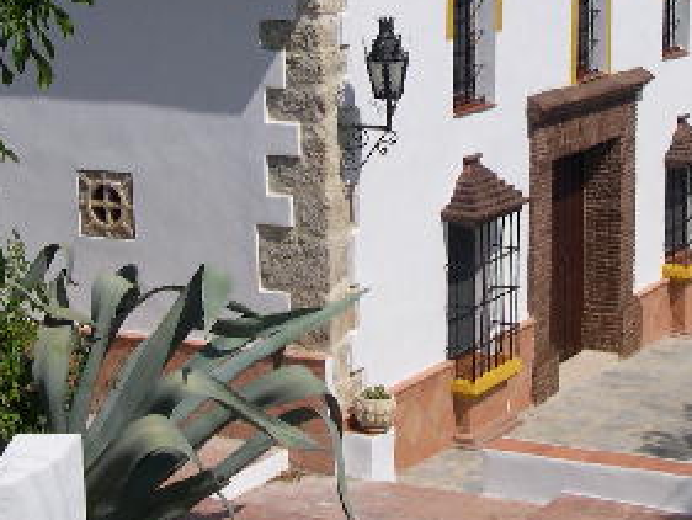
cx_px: 416
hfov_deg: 21.7
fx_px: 1800
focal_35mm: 90
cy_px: 69
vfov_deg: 16.3
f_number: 7.6
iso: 100
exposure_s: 1/432
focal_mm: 8
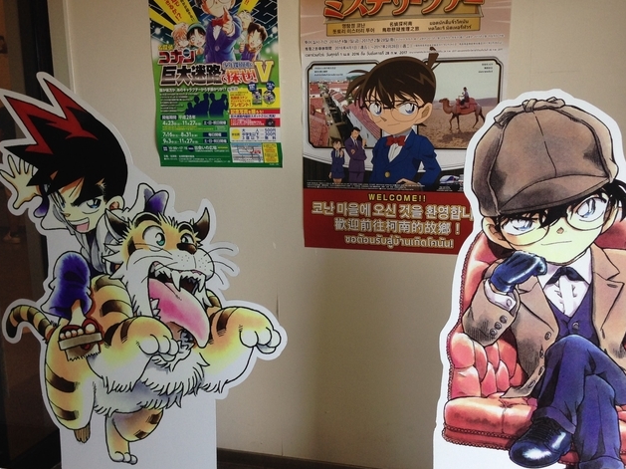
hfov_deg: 44.8
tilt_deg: -11.4
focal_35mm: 42
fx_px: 759
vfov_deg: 34.3
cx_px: 327
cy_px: 261
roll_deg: +0.5
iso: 64
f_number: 2.4
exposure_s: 1/60
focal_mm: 4.12
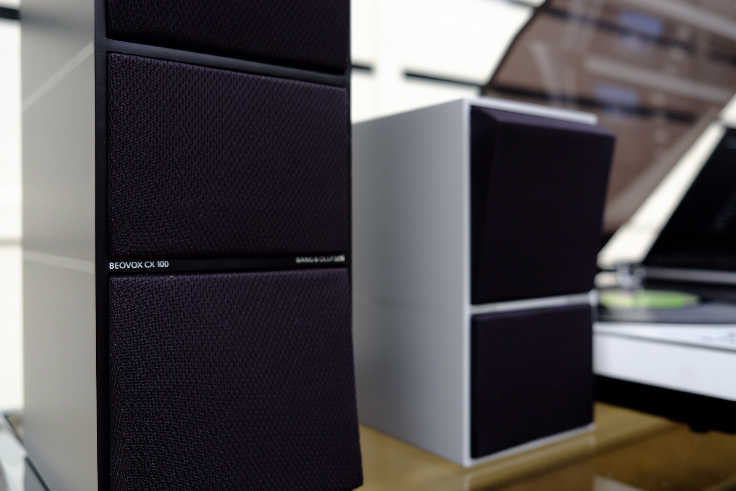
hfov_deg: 58.7
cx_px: 368
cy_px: 246
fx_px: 654
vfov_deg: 41.1
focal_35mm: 32
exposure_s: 1/60
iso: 200
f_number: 3.2
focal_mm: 21.4
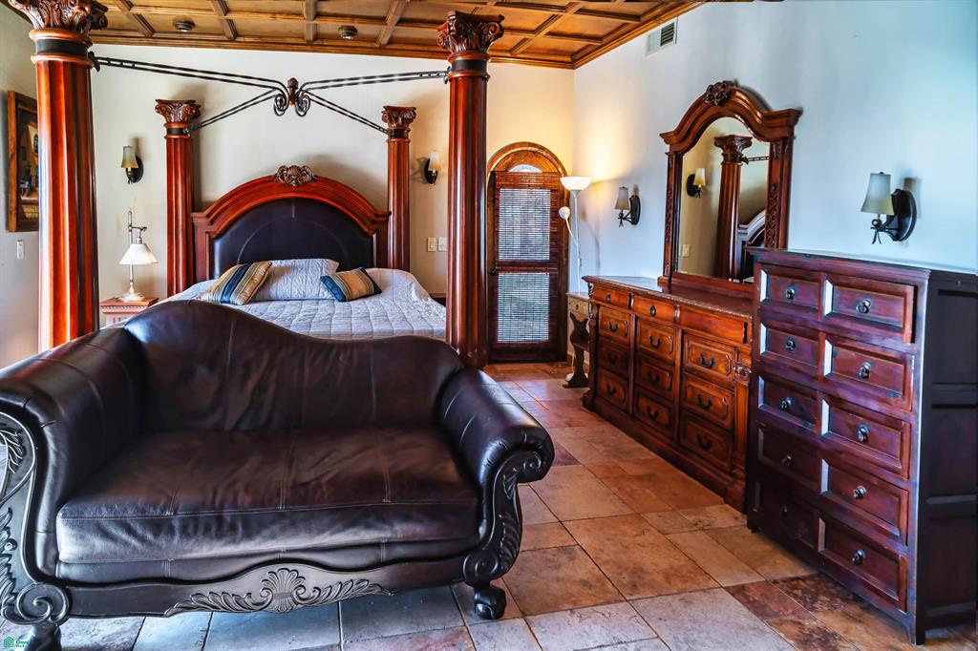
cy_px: 326
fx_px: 543
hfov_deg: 84.0
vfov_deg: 61.9
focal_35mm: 20
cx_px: 489
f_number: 5.6
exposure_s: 1/30
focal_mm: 20
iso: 400
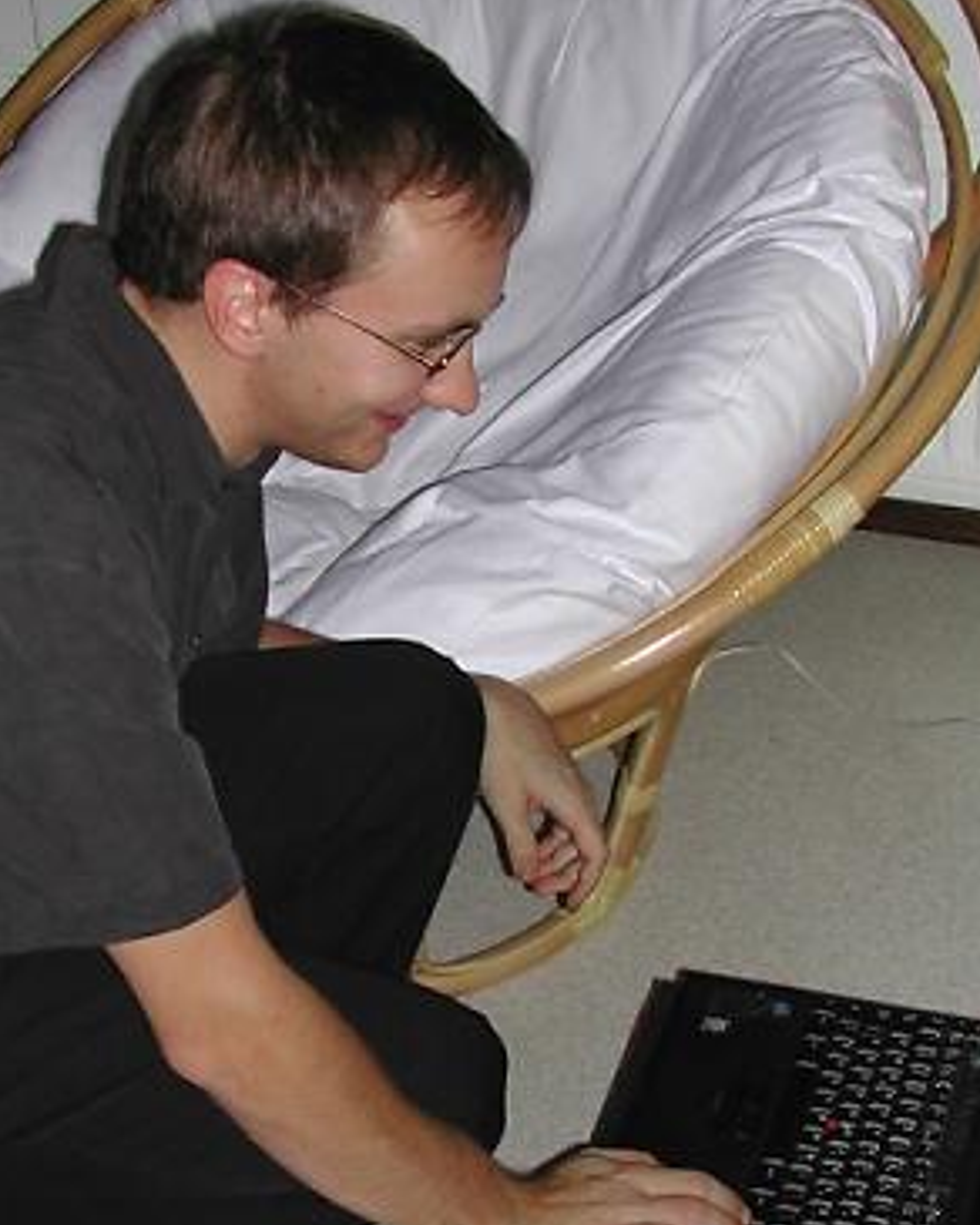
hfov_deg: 25.0
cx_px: 423
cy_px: 675
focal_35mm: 61
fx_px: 2212
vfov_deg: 30.9
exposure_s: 1/60
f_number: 2.8
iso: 100
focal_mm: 8
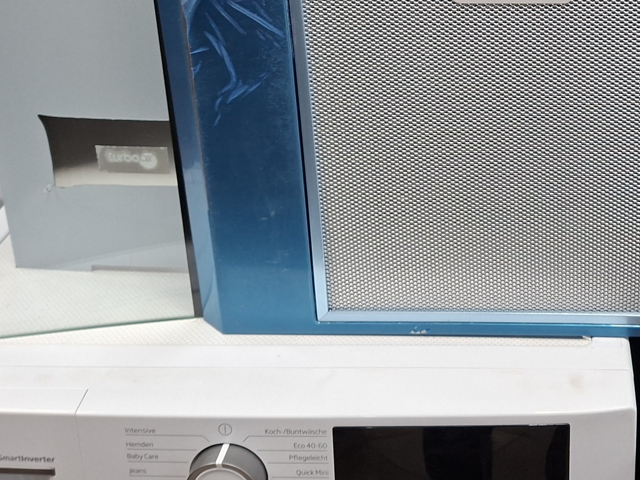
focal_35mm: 52
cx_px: 518
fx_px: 961
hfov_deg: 35.5
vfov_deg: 26.4
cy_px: -11
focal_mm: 5.54
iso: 200
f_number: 1.8
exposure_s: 1/50
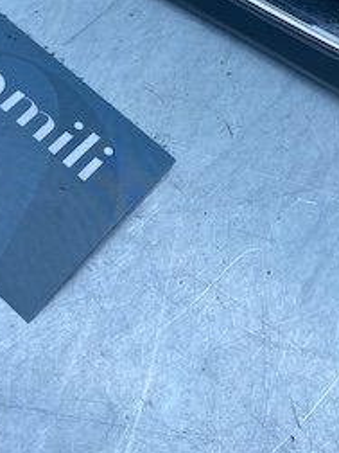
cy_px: -63
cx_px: 260
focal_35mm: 66
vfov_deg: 26.7
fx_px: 862
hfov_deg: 22.0
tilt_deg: -57.1
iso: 32
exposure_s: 1/752
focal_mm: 4.25
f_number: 1.8
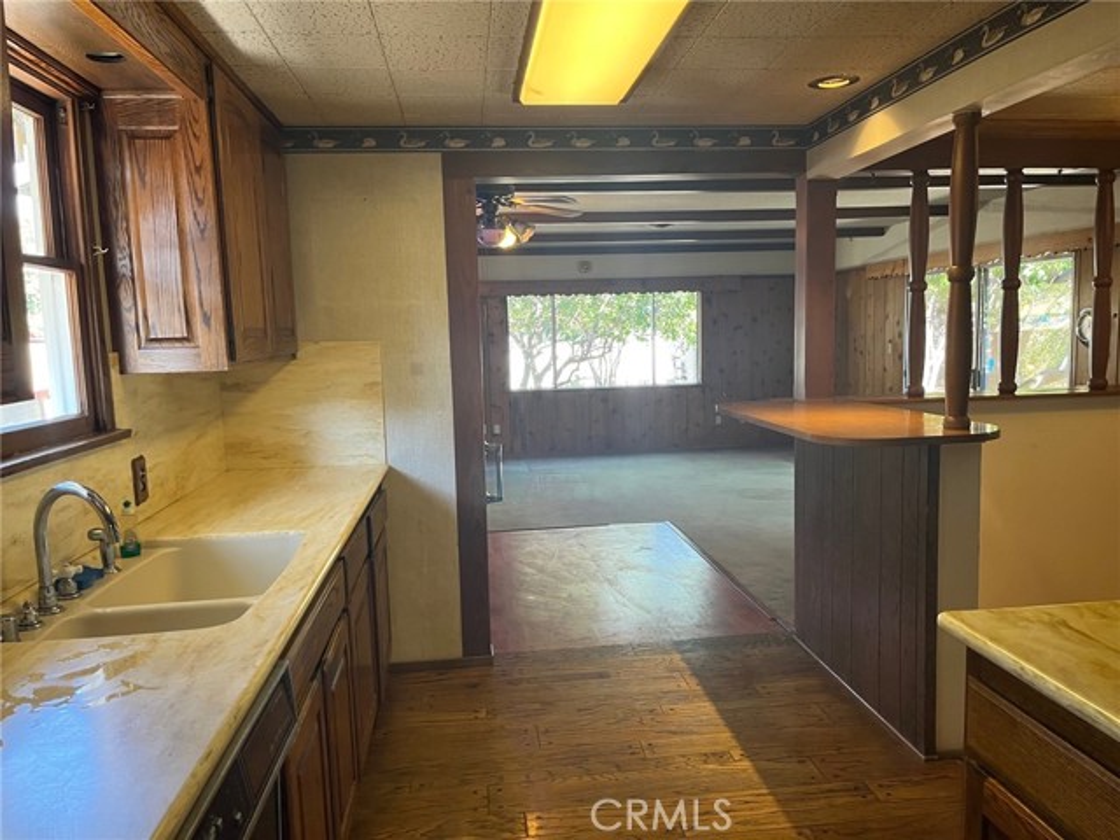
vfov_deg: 53.1
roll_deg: +1.3
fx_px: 841
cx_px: 560
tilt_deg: -7.0
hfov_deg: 67.3
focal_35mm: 26
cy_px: 420
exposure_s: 1/60
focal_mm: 5.1
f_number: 1.6
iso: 125
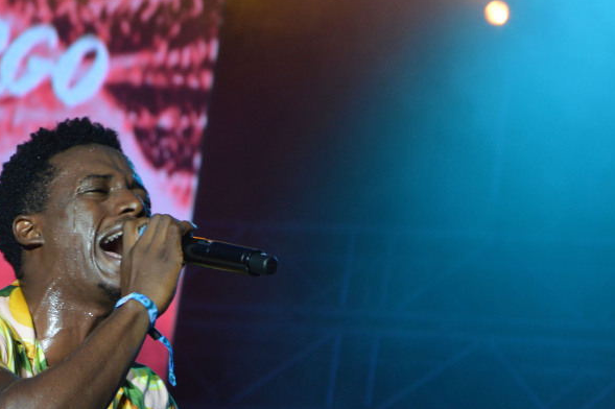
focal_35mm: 321
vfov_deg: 4.3
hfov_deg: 6.4
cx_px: 168
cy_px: 377
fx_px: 5481
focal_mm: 105
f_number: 5.6
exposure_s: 1/125
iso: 720
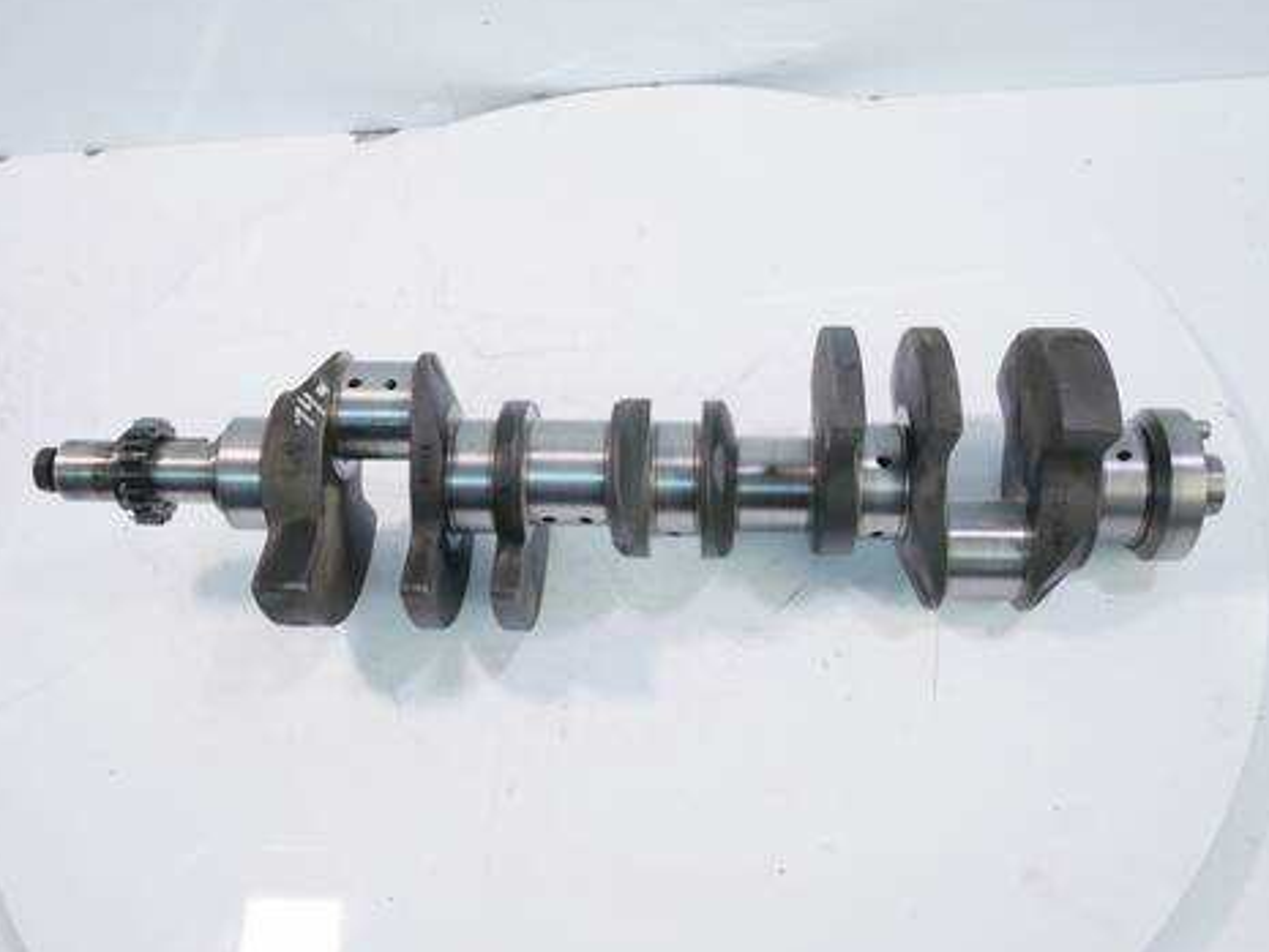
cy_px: 472
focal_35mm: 33
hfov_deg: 55.3
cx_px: 633
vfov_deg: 43.0
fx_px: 1210
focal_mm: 16
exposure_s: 1/80
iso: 200
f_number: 4
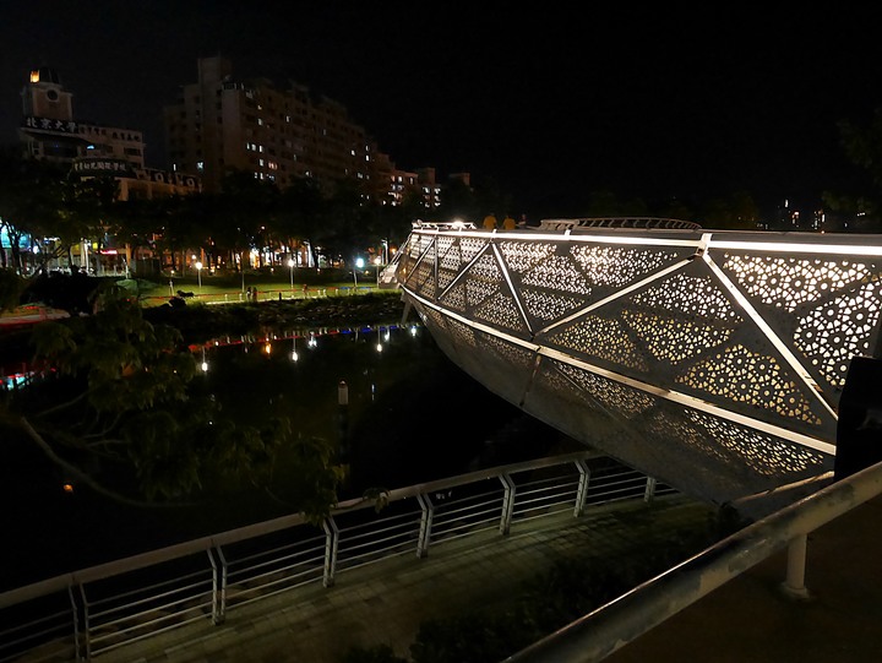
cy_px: 332
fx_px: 612
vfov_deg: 56.9
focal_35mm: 24
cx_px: 441
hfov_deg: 71.6
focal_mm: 12
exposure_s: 1/8
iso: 3200
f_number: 7.1
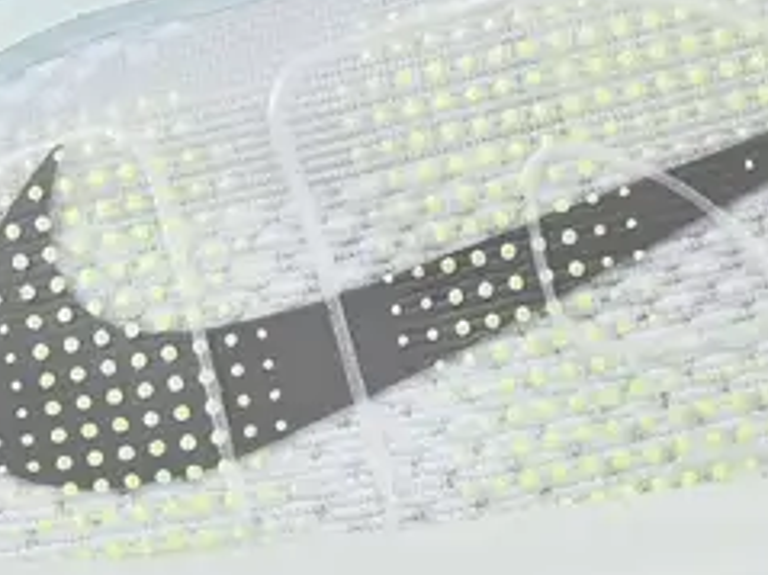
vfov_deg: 3.1
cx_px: 231
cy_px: 255
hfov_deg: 4.1
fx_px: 10711
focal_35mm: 483
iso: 160
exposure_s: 1/80
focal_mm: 50
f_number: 9
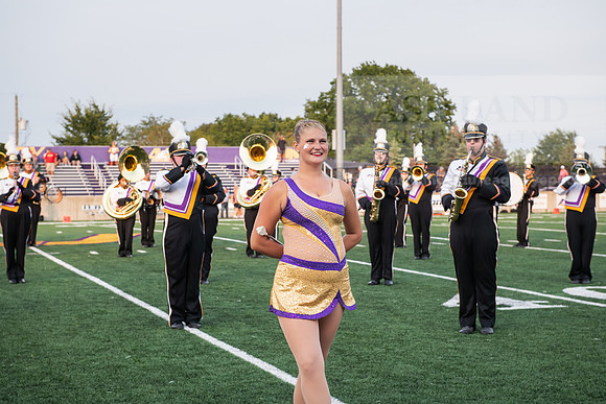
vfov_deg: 19.5
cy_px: 202
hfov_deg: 28.8
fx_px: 1179
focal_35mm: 70
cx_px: 303
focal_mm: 70
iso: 500
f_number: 6.3
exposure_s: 1/250
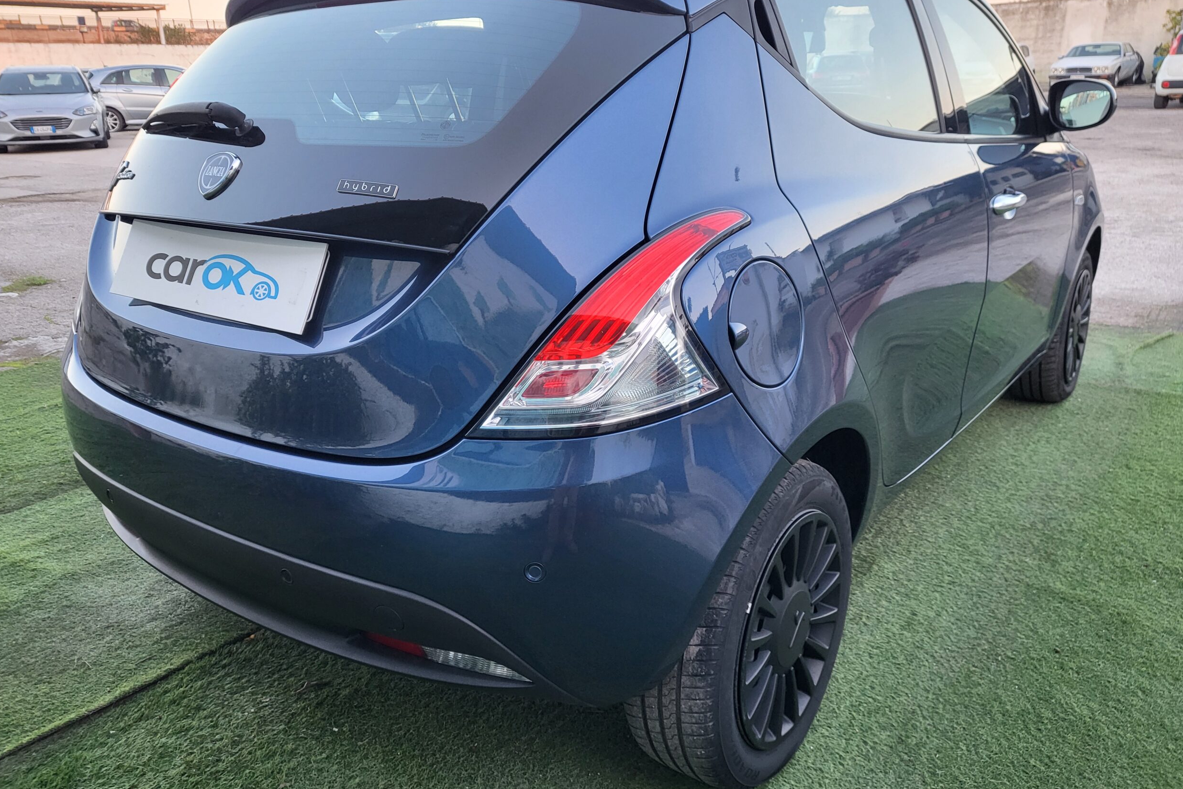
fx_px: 920
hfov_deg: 65.5
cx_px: 585
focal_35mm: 28
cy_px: 371
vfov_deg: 46.4
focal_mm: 4.25
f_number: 1.8
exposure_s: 1/100
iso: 80
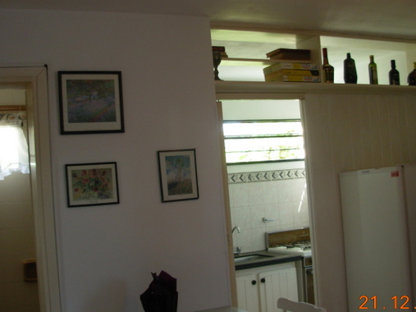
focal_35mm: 48
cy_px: 147
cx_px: 211
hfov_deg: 39.7
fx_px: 577
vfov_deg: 30.2
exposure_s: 1/32
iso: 79
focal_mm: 6.3
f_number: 2.9
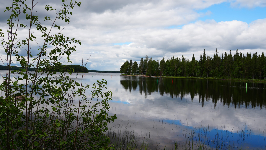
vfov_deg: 40.2
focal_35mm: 29
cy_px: 75
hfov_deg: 66.1
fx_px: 205
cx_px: 133
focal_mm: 18
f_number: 10
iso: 100
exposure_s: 1/160
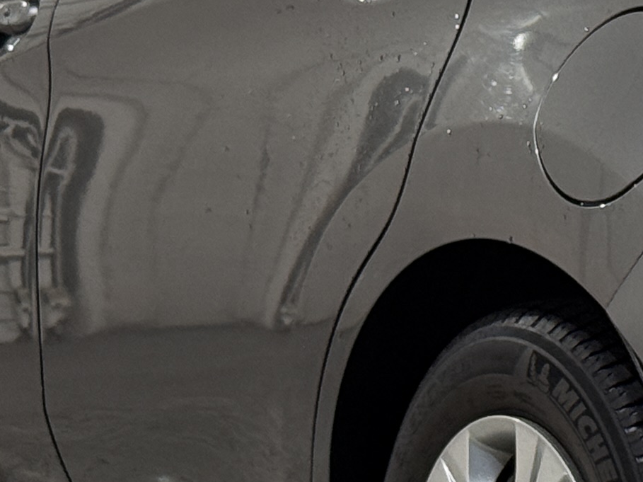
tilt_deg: +0.1
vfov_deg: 7.0
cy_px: 67
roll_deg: +0.1
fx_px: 3955
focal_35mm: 213
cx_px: 821
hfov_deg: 9.2
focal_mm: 6.76
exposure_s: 1/60
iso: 160
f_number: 1.78
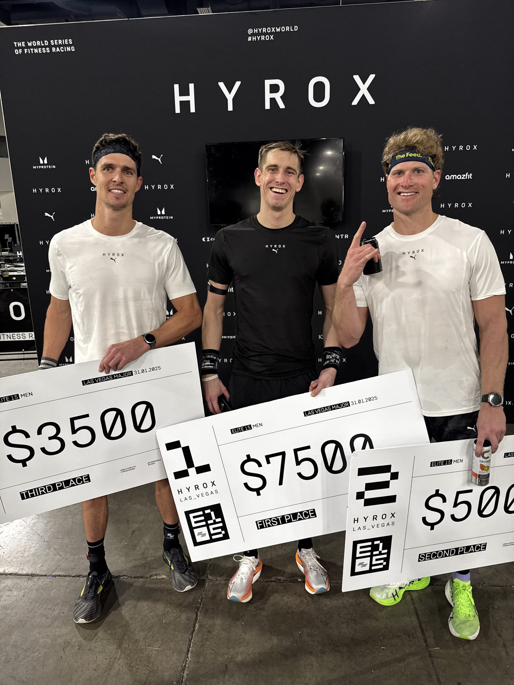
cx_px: 257
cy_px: 342
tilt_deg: -13.4
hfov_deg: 56.8
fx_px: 475
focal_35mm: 24
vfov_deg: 71.6
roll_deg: +0.7
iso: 200
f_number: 1.78
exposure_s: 1/61
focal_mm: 6.76
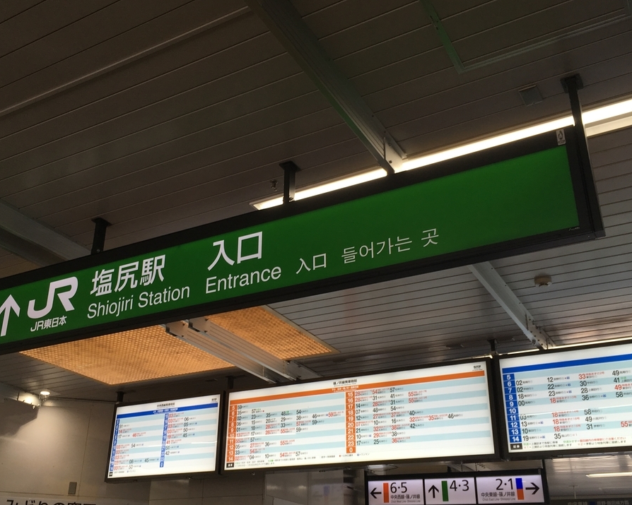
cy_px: 268
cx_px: 273
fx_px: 711
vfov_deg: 39.1
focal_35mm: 38
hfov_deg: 47.8
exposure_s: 1/120
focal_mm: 4.15
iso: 25
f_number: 2.2
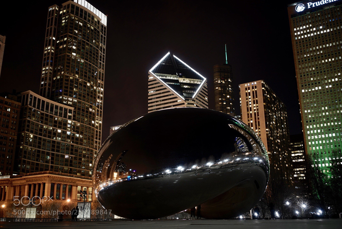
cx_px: 171
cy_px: 114
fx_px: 333
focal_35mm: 35
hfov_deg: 54.4
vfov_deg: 37.9
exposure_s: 1.6
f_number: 3.2
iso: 100
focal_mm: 35
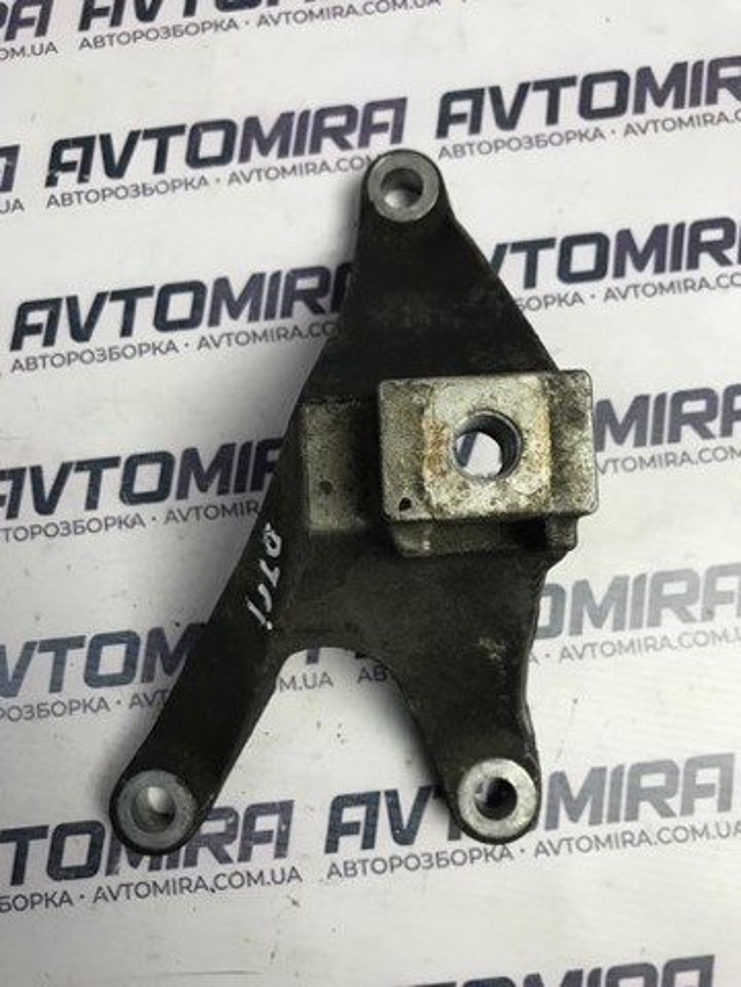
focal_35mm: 28
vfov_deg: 63.4
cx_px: 370
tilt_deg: -81.9
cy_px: 494
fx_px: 799
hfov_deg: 49.7
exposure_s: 1/33
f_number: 1.8
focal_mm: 3.99
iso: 32
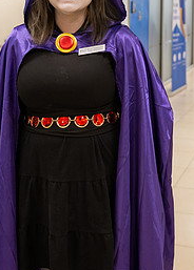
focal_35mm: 64
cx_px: 144
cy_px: 65
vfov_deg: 30.2
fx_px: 493
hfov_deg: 22.1
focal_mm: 24
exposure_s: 1/250
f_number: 2.8
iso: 800
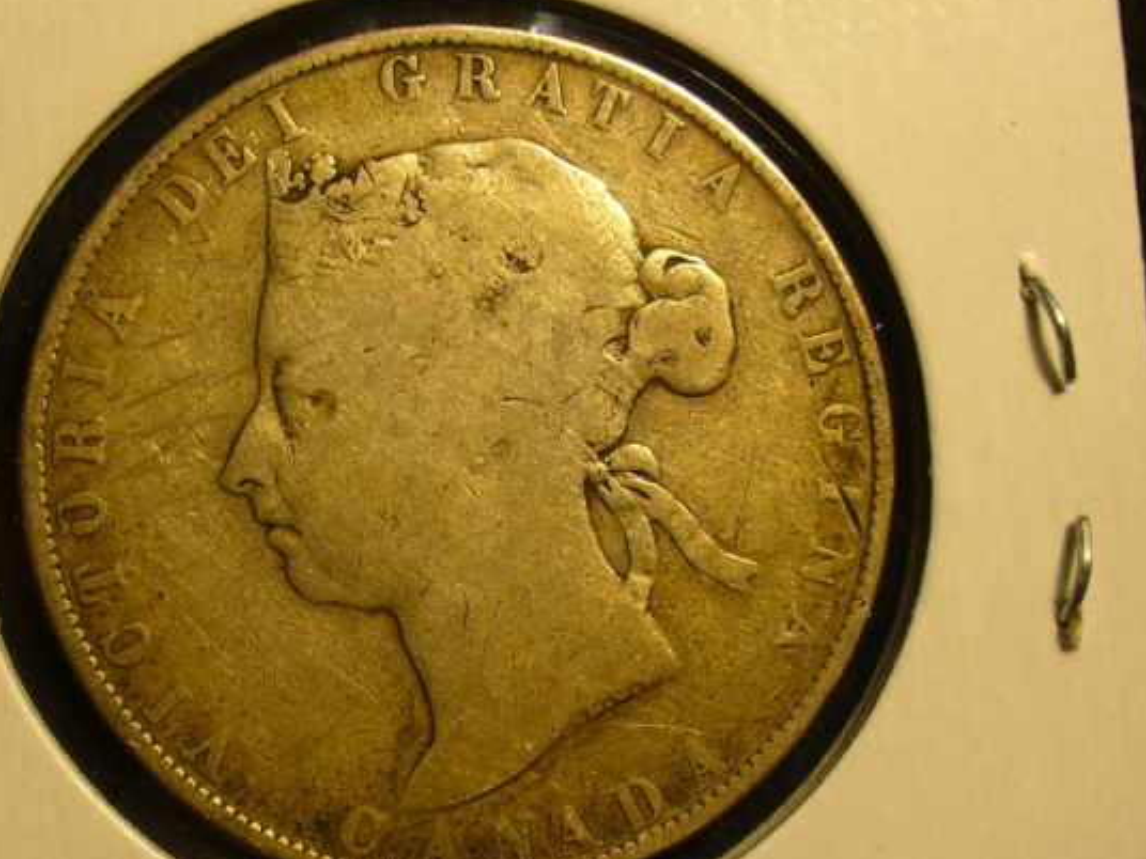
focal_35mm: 69
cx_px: 475
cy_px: 479
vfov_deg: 21.3
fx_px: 2284
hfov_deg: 28.1
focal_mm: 6.1
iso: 80
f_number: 2.8
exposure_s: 1/100
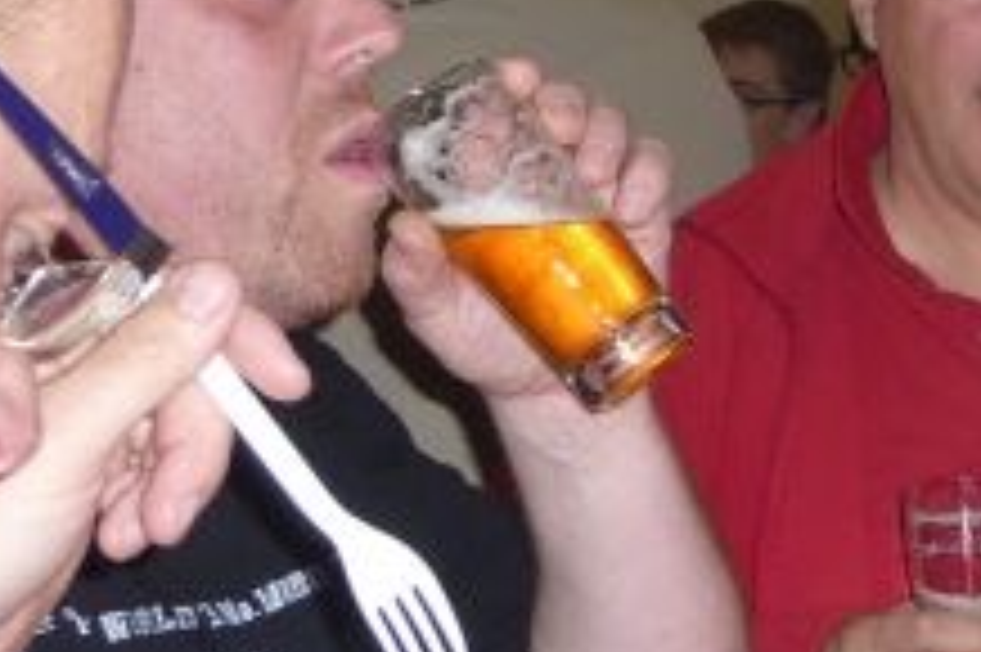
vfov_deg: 12.8
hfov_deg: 17.7
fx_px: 2913
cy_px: 234
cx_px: 1346
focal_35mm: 107
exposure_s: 1/30
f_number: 3.3
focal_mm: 4.7
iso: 160
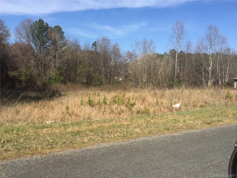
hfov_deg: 61.7
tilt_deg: -3.9
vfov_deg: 48.2
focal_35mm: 29
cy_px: 89
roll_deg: -1.1
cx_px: 118
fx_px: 199
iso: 32
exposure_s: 1/1799
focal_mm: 4.15
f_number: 2.2
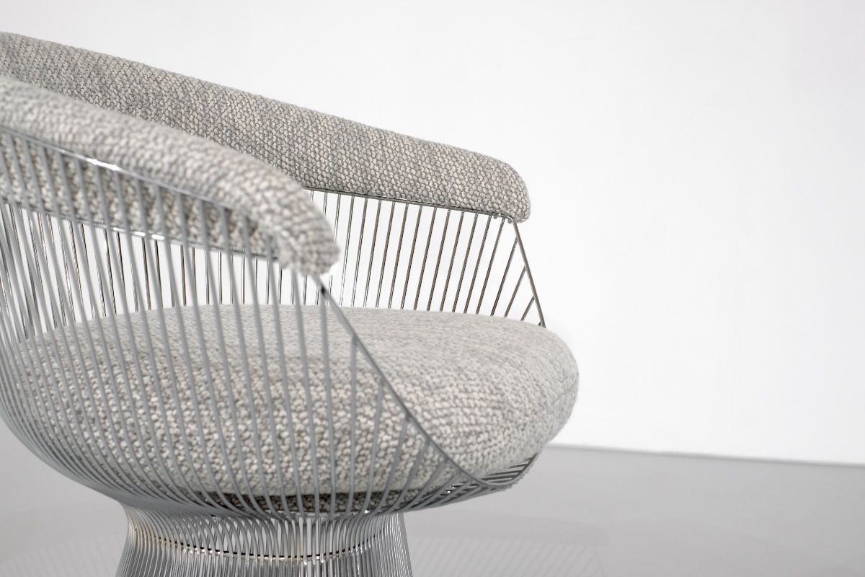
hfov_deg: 37.5
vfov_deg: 25.5
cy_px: 288
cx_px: 432
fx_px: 1273
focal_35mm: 53
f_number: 5.6
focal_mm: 35
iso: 800
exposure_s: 1/110
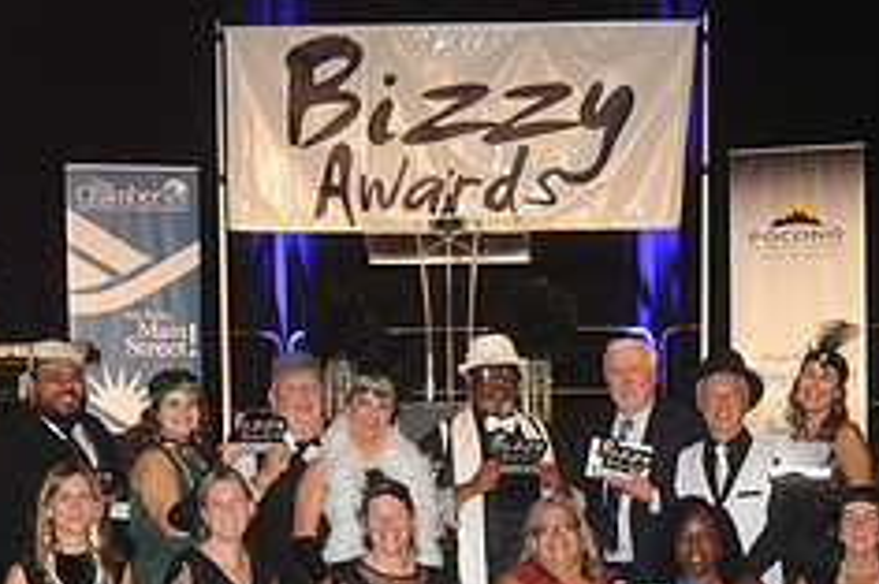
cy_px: 565
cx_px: 466
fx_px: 2098
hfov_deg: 23.7
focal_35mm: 86
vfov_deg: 15.6
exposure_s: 1/40
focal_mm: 35
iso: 640
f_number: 6.3
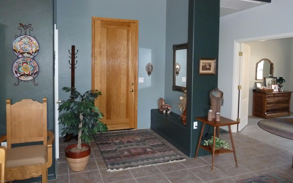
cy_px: 76
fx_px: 216
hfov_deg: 68.4
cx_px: 146
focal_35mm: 27
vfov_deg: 45.8
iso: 400
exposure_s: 1/30
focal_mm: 4.1
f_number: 3.3
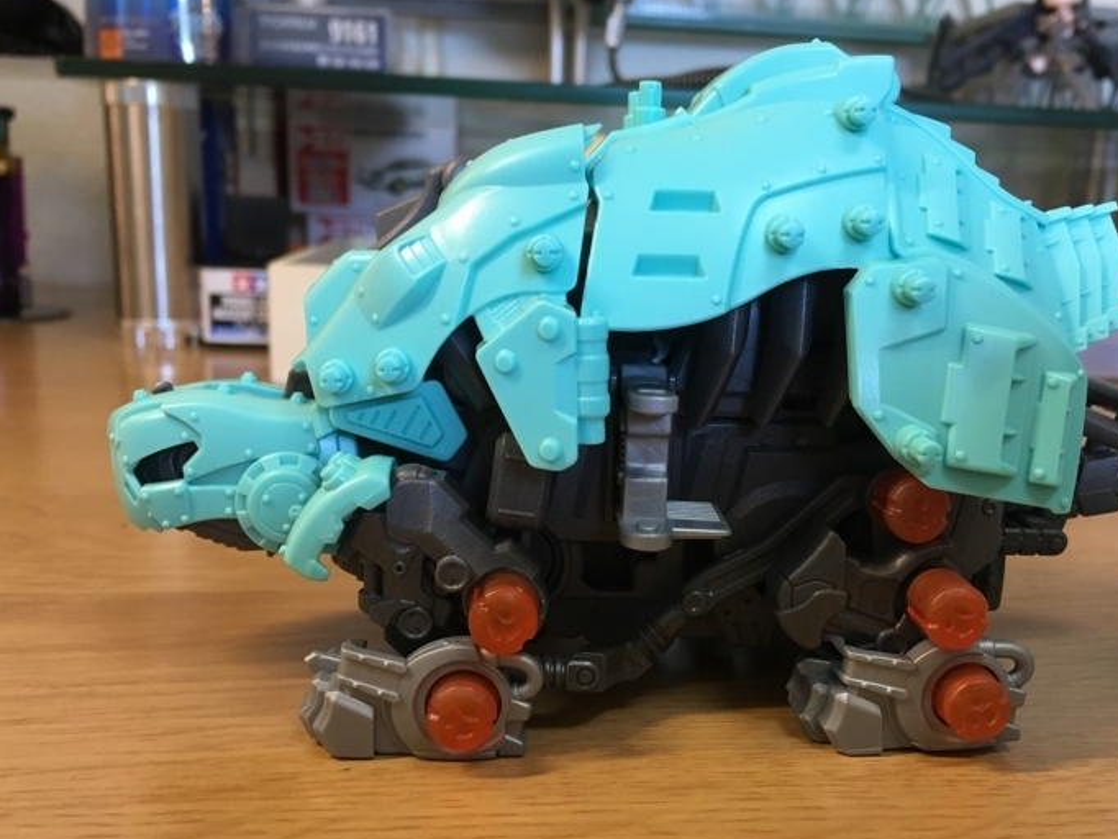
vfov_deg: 41.7
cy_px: 475
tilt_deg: -15.3
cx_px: 616
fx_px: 1098
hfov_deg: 53.8
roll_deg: -2.8
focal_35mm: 34
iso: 80
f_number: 2.2
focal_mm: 4.15
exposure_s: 1/30
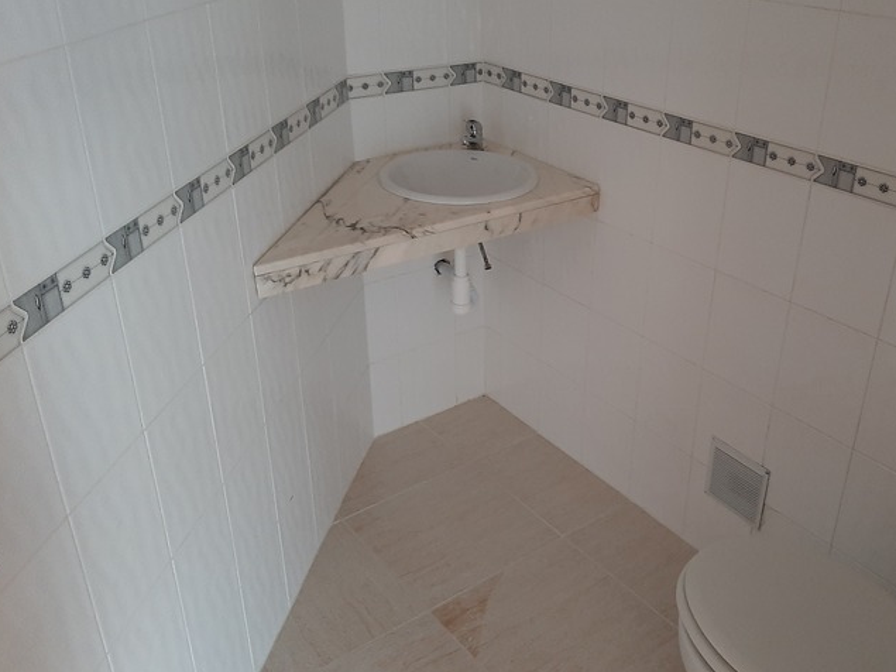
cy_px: 330
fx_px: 880
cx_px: 545
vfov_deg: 41.8
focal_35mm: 34
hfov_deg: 53.5
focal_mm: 3.93
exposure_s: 1/25
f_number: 1.7
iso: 400
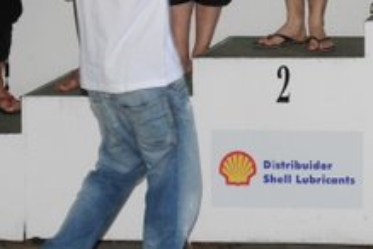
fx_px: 1672
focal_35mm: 161
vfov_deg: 8.1
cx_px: 487
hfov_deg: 12.3
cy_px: -242
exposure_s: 1/60
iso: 200
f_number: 8
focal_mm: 23
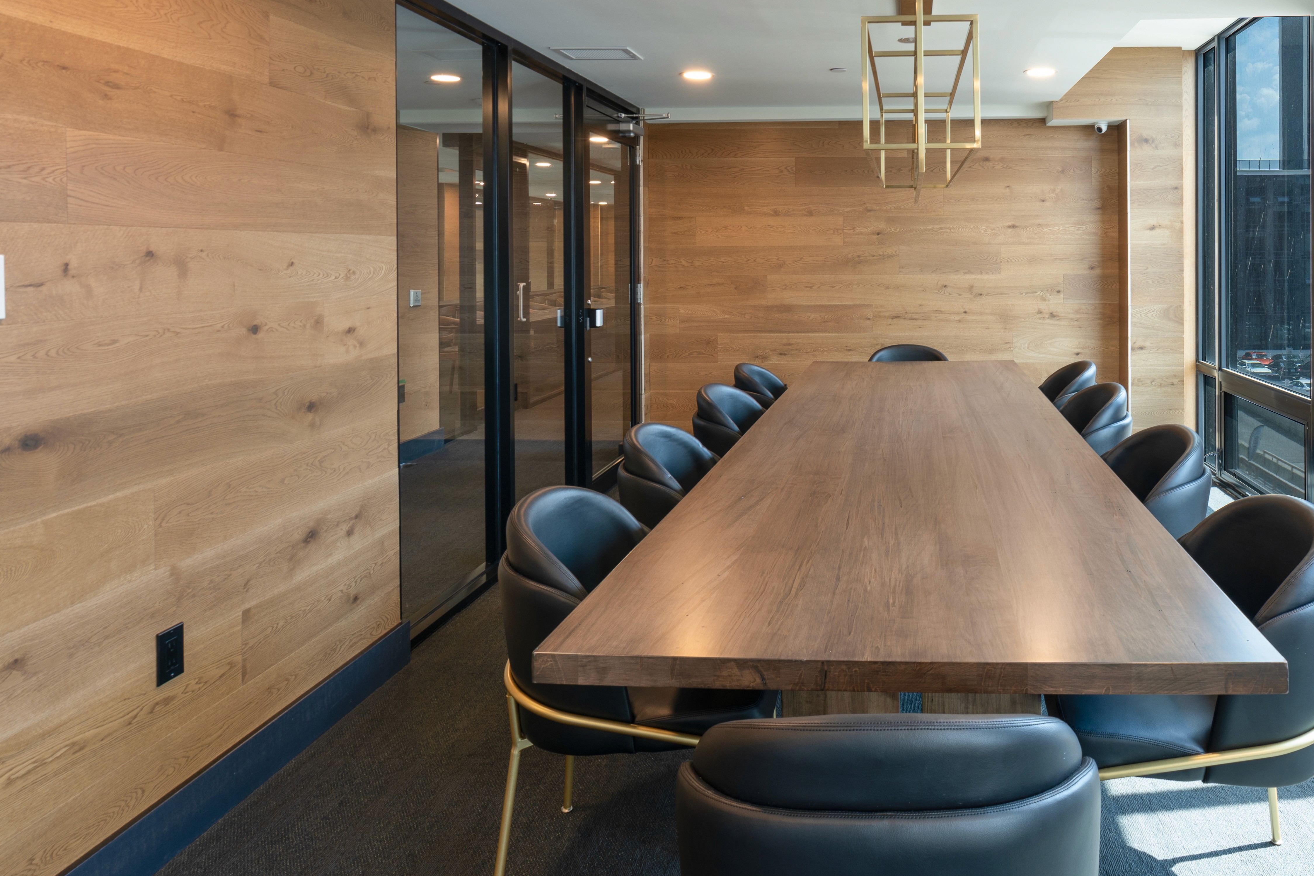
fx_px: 912
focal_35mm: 25
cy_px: 306
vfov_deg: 50.5
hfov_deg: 69.3
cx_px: 885
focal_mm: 16
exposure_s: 1/1.67
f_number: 9
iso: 100
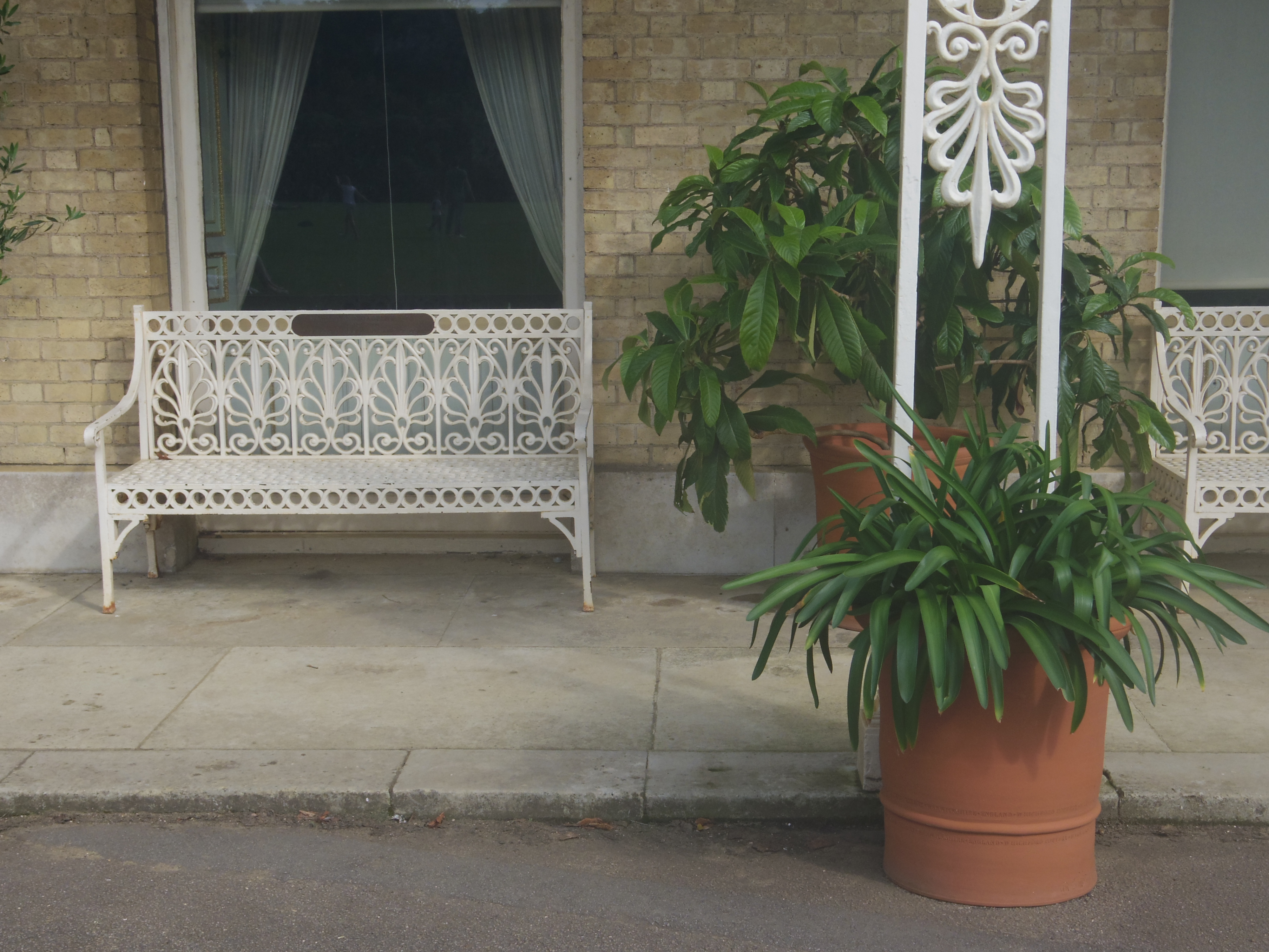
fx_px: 1723
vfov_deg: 30.9
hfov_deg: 40.4
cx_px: 634
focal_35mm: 47
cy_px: 476
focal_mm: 8.5
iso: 125
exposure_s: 1/400
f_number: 5
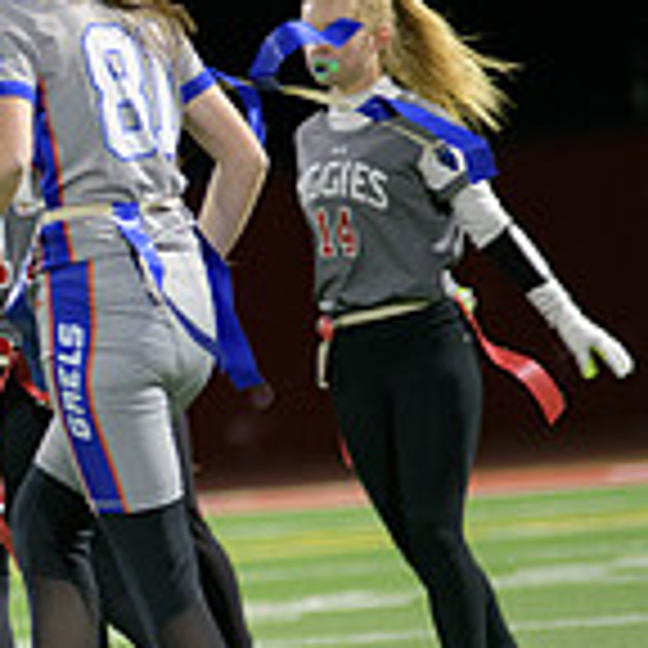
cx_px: -194
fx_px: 14529
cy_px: 349
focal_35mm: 686
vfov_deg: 2.6
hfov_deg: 2.6
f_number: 2.8
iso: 1600
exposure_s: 1/200
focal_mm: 200
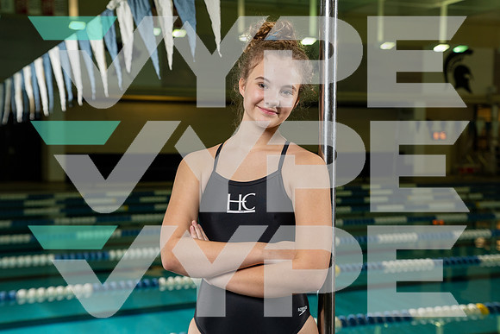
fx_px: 778
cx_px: 250
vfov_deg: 24.2
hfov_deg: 35.6
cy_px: 167
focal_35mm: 56
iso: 640
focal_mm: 56
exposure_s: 1/250
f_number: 4.5
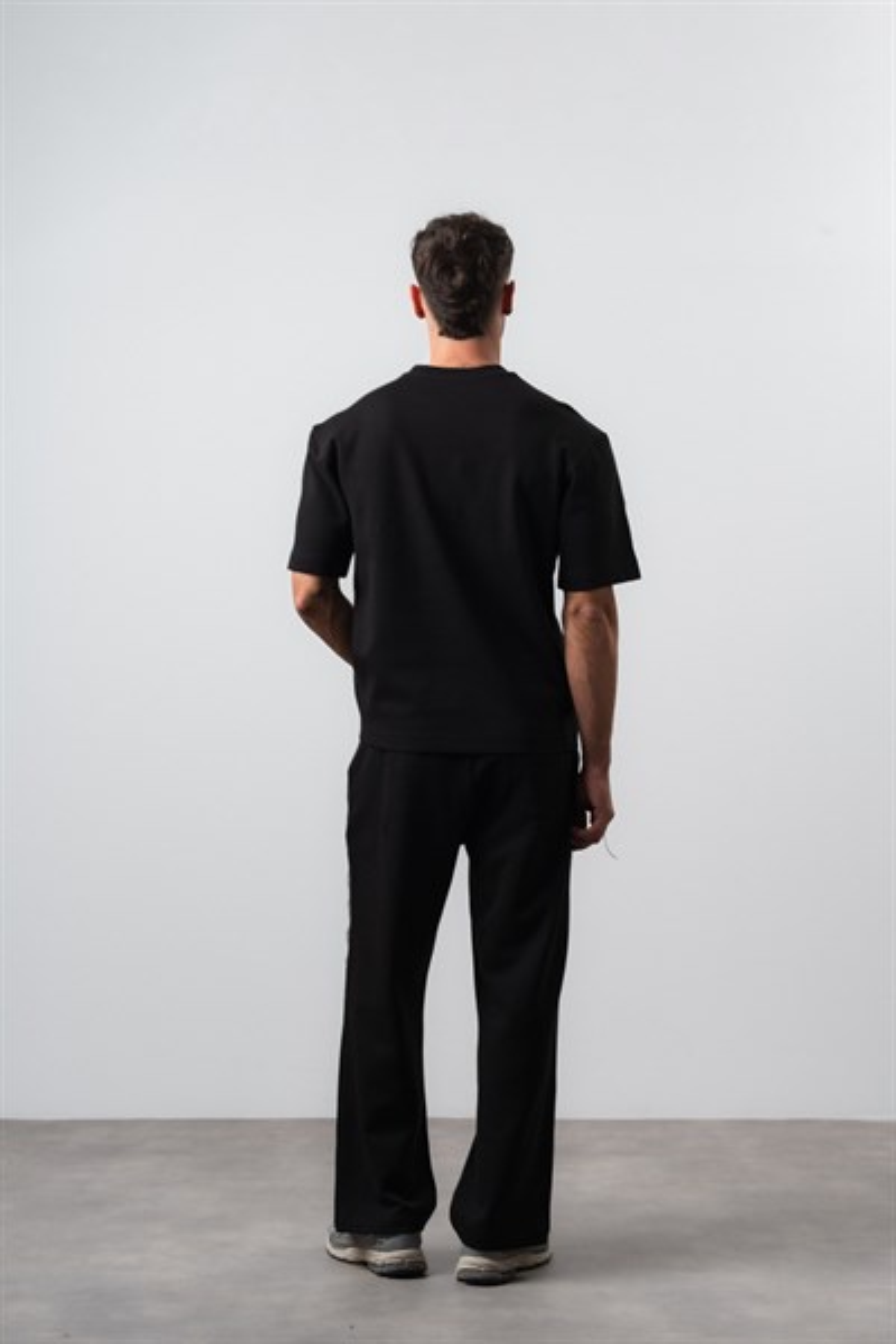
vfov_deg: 28.8
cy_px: 672
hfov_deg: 19.5
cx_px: 448
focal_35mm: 70
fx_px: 2613
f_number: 10
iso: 100
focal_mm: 70
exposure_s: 1/125
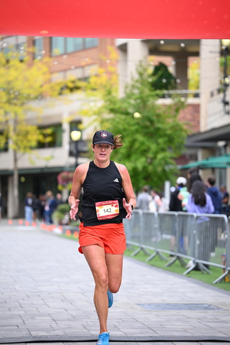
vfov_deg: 17.1
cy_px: 172
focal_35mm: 120
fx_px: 1149
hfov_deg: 11.4
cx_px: 115
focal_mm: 120
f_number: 2.8
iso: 640
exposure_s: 1/1600
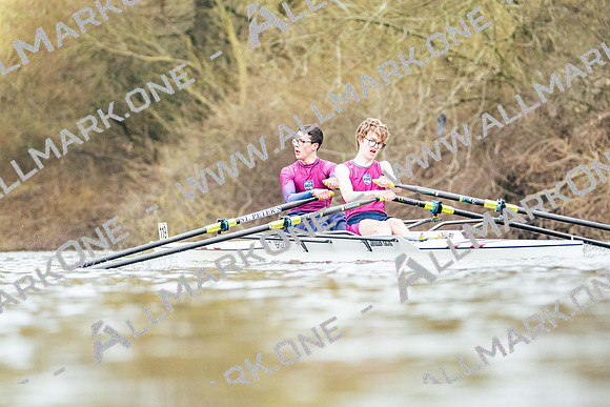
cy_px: 204
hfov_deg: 6.2
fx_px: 5627
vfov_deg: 4.1
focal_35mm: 332
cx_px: 305
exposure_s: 1/1600
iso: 6400
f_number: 6.3
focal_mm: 332
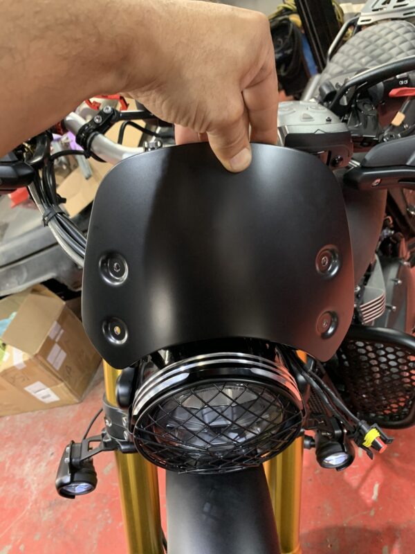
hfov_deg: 53.1
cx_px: 208
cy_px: 277
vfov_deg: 67.3
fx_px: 416
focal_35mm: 26
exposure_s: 1/30
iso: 400
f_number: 1.8
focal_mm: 4.25
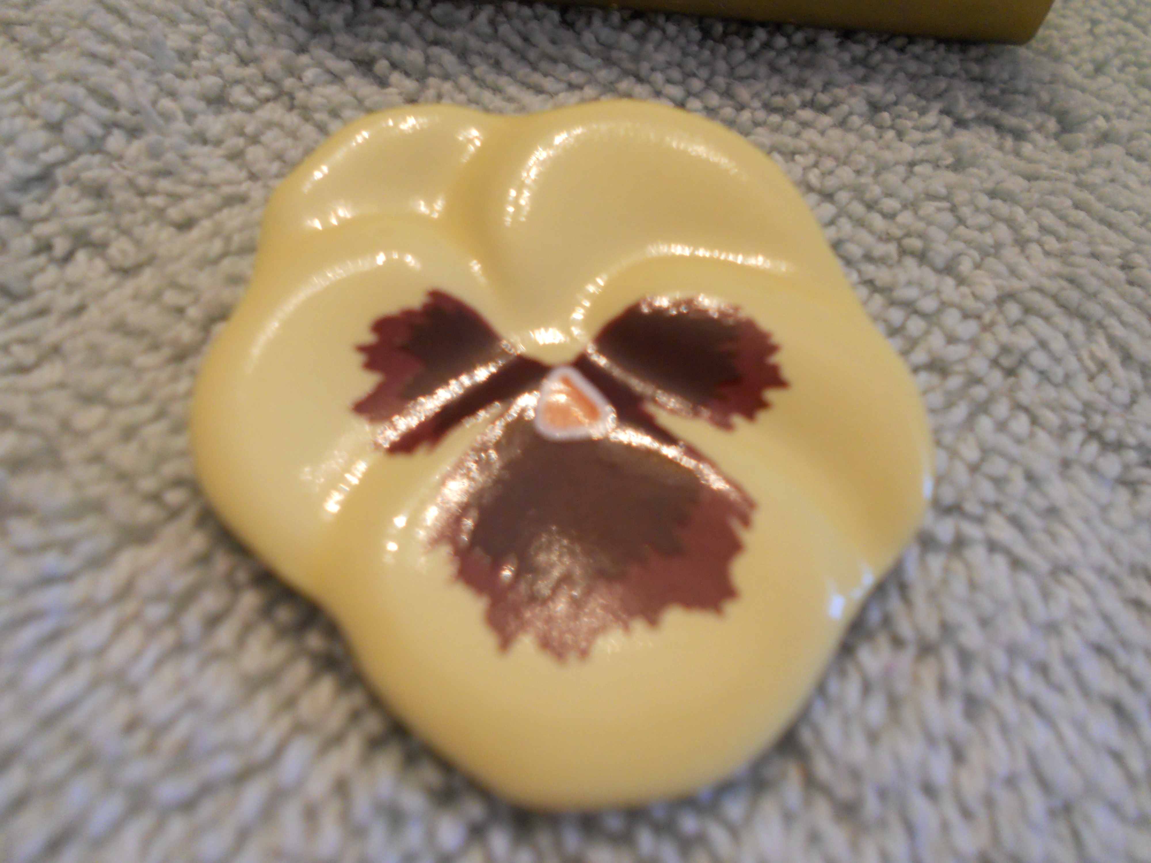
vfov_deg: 44.2
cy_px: 432
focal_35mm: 32
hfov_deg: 56.8
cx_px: 576
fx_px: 1064
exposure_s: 1/30
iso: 250
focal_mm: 5.8
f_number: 3.5
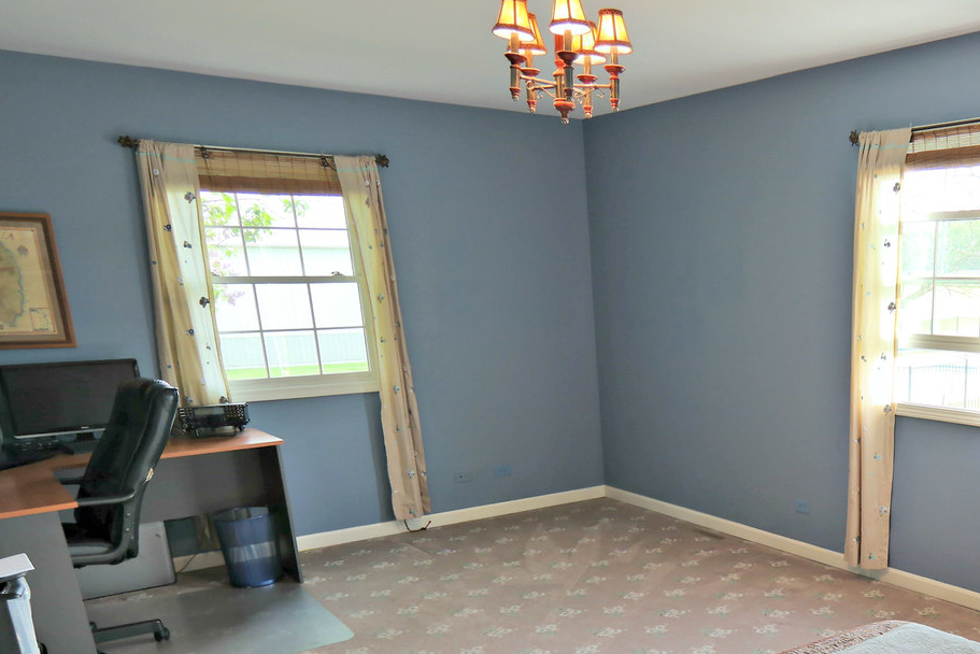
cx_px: 815
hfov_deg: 53.8
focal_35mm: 32
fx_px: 871
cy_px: 552
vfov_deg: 39.0
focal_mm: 12
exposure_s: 1/50
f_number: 4
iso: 200
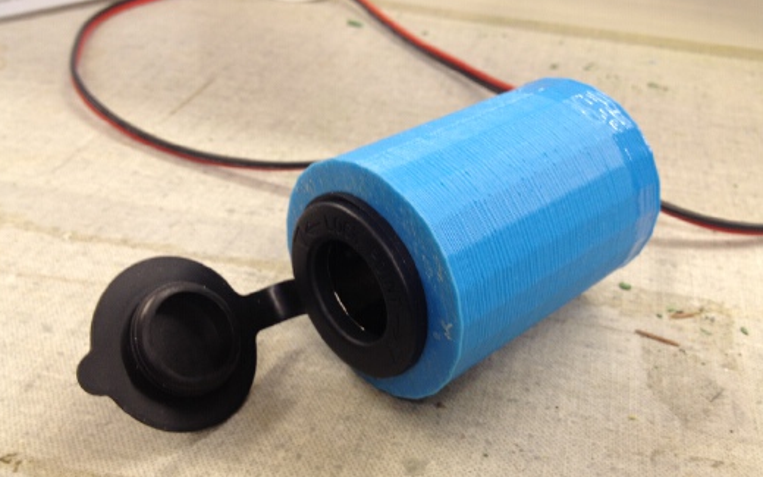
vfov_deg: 33.6
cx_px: 381
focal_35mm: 38
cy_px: 242
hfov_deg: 51.5
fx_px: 790
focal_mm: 4.28
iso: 80
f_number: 2.4
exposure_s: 1/20
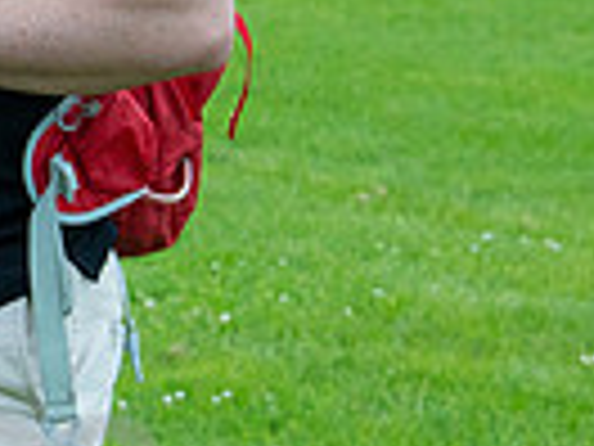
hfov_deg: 5.9
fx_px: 5663
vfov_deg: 4.5
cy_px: -90
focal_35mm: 330
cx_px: -612
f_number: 5.6
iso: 320
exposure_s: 1/1250
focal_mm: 52
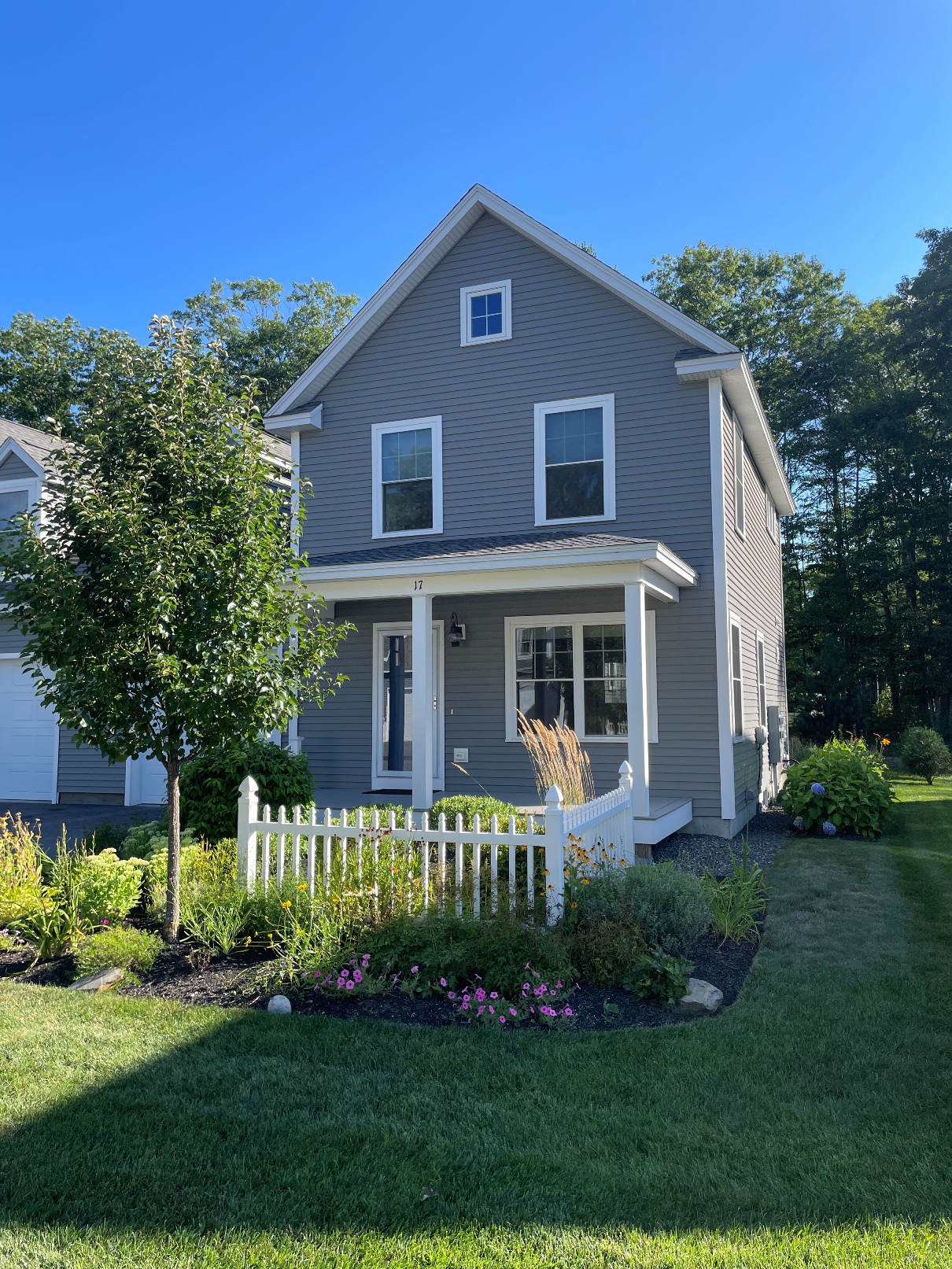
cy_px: 634
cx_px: 476
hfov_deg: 53.1
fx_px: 953
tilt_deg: +5.4
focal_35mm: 26
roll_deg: +0.8
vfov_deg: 67.3
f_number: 1.6
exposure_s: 1/1208
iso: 32
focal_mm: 4.2
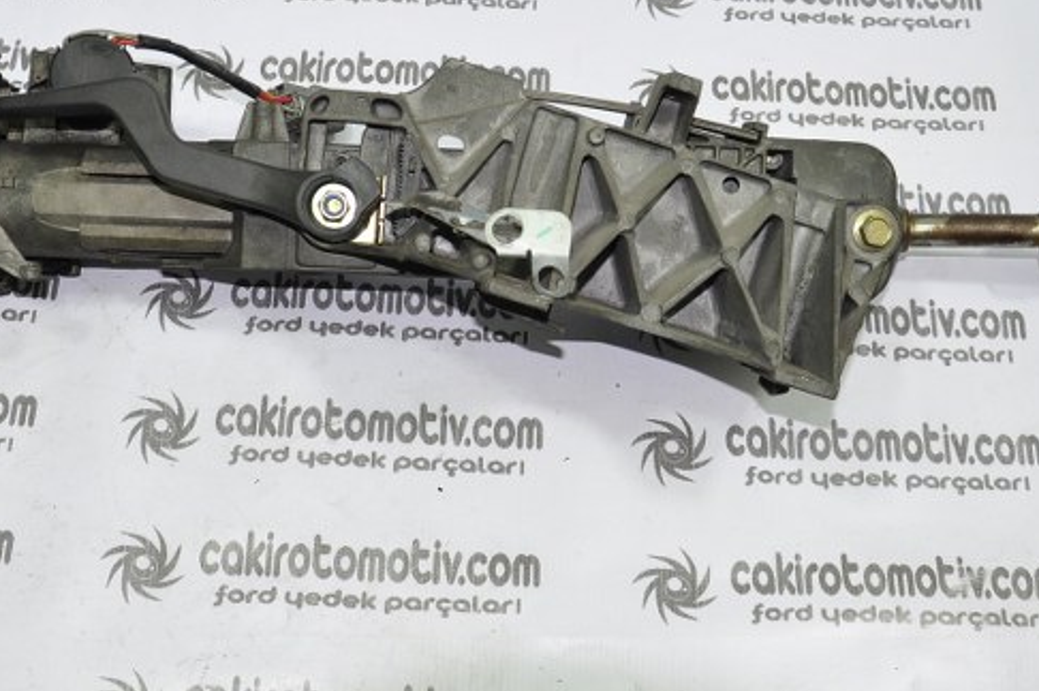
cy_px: 287
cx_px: 526
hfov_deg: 39.6
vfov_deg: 26.9
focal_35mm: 50
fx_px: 1442
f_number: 5
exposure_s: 1/40
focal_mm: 18
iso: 200
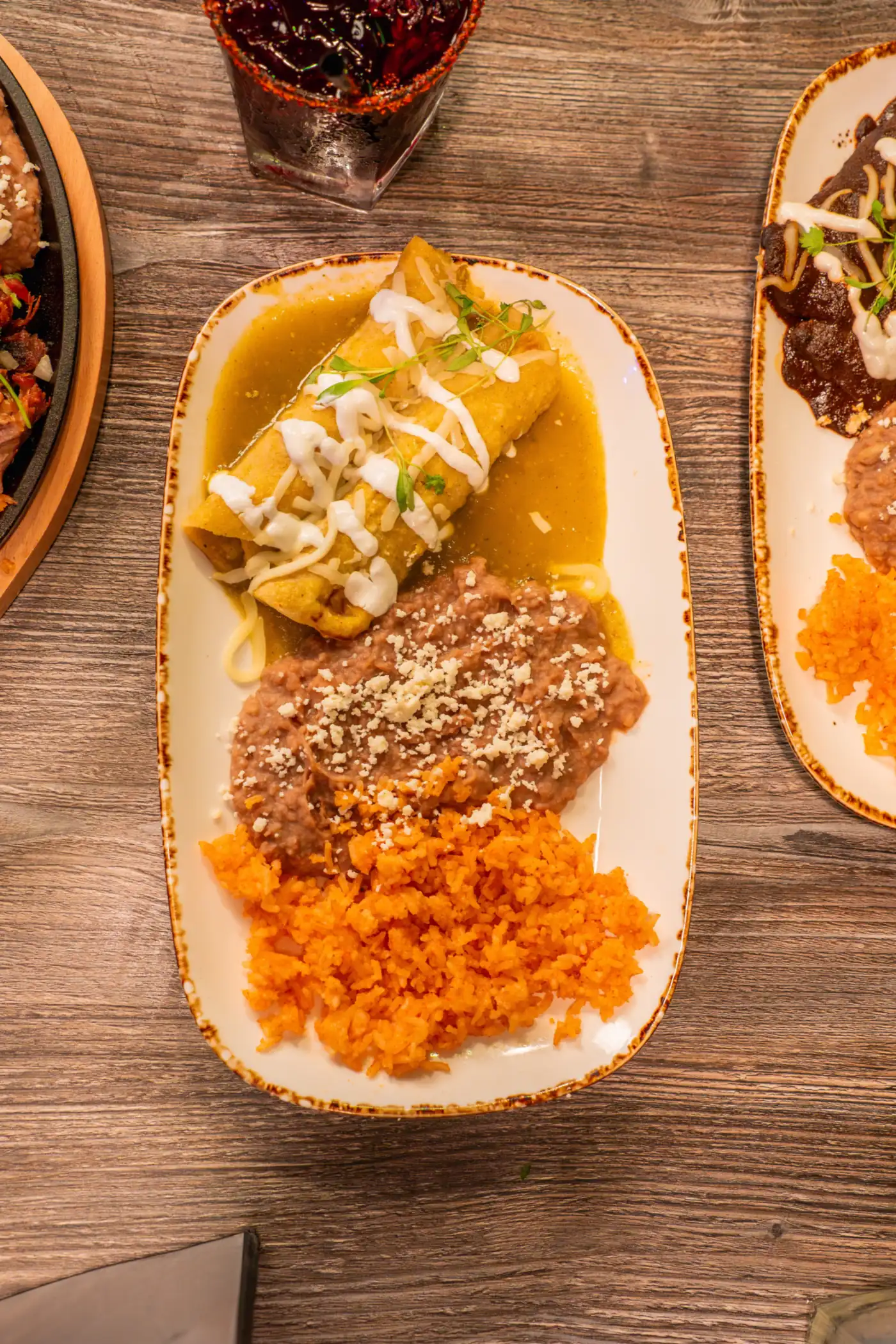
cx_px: 448
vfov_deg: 50.7
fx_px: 1419
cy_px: 672
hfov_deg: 35.1
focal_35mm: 38
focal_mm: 38
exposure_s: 1/40
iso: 2000
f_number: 5
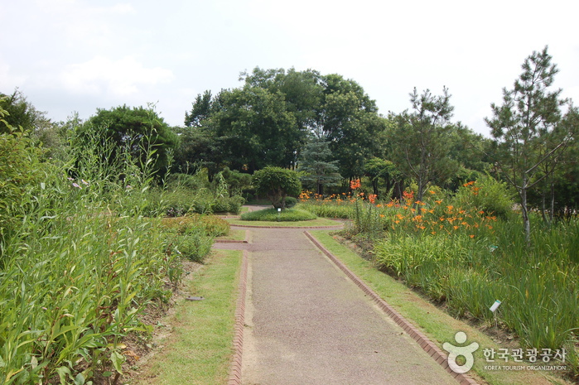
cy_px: 192
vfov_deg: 36.8
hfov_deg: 53.2
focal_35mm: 36
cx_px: 290
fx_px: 579
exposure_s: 1/500
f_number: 7.1
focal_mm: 24
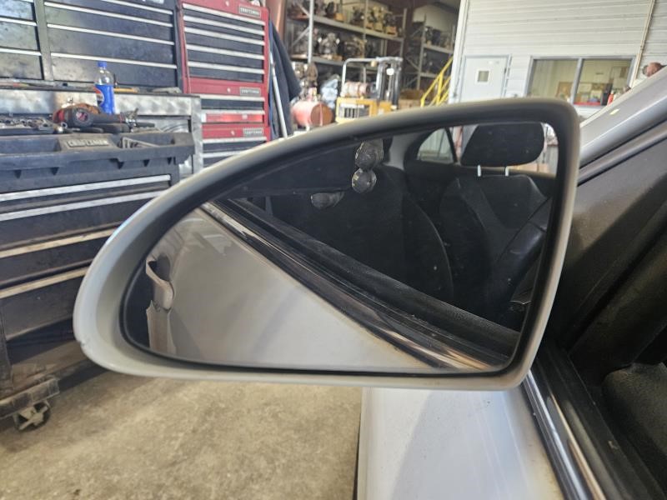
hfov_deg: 73.9
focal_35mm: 23
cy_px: 250
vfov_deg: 58.9
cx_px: 334
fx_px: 443
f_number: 1.8
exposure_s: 1/120
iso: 500
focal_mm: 5.4
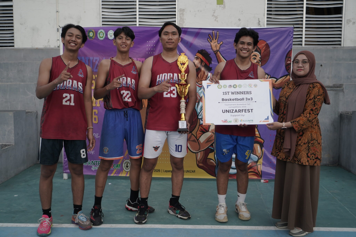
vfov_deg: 35.9
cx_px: 178
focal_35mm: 37
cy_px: 118
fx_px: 366
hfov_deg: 51.9
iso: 800
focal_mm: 37
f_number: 4
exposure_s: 1/125
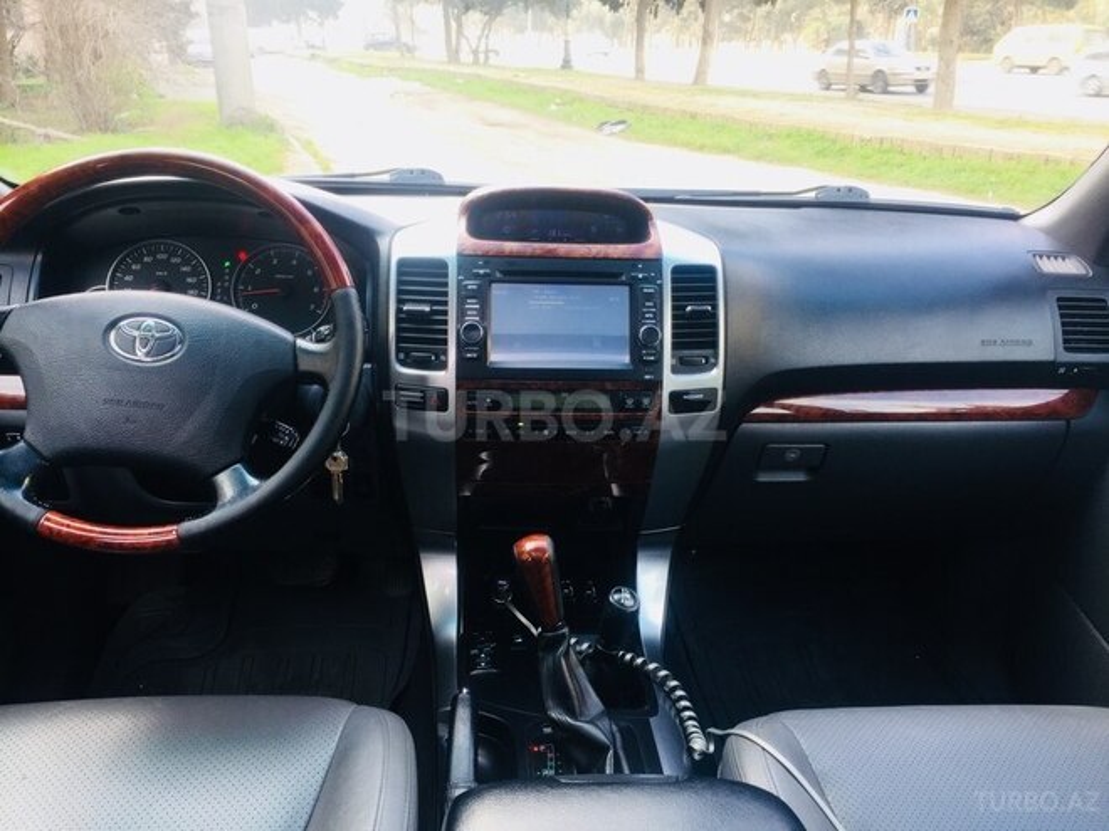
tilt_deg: -24.4
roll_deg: -0.7
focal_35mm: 29
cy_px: 416
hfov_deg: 61.7
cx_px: 554
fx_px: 929
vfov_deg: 48.2
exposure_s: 1/50
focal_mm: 4.15
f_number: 2.2
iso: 32
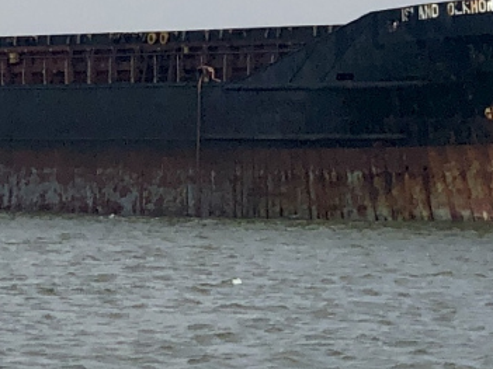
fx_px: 2534
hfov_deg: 11.0
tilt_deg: +1.8
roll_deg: -1.6
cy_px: -41
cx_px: 42
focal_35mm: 178
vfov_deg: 8.3
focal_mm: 6
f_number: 2.4
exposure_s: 1/1297
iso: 16
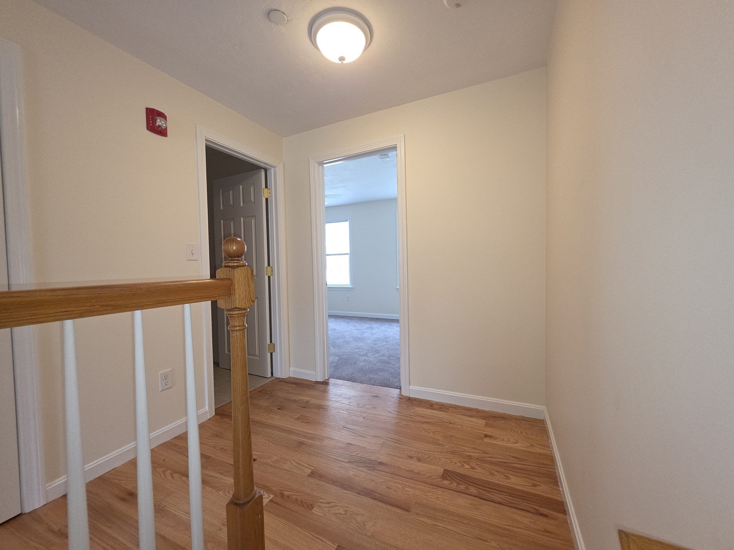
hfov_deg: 106.2
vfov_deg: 89.9
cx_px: 367
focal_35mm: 13
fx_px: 276
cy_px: 275
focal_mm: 2.2
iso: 100
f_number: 1.9
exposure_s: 1/60
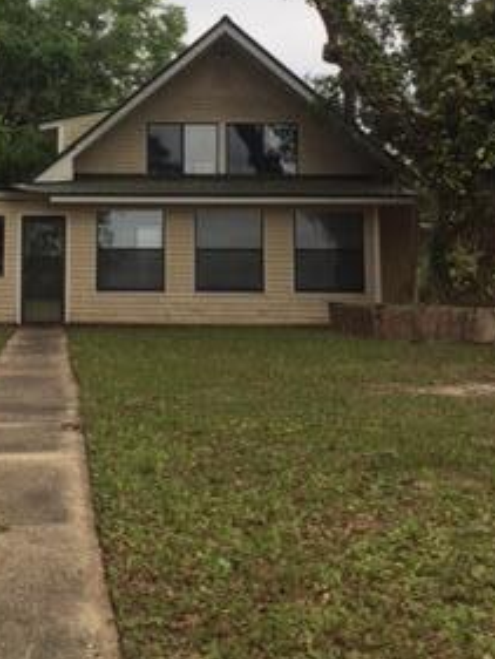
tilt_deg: +9.9
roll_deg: -1.0
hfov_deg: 21.9
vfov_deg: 28.9
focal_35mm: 66
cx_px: 80
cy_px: 152
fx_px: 1257
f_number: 2.2
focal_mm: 4.15
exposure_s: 1/719
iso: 32
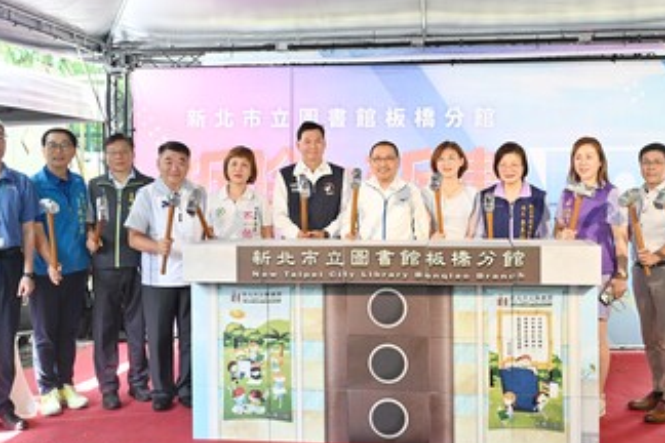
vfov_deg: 31.4
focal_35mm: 43
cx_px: 365
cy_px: 188
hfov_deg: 45.7
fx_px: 787
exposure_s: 1/125
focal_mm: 34.5
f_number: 5
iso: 720
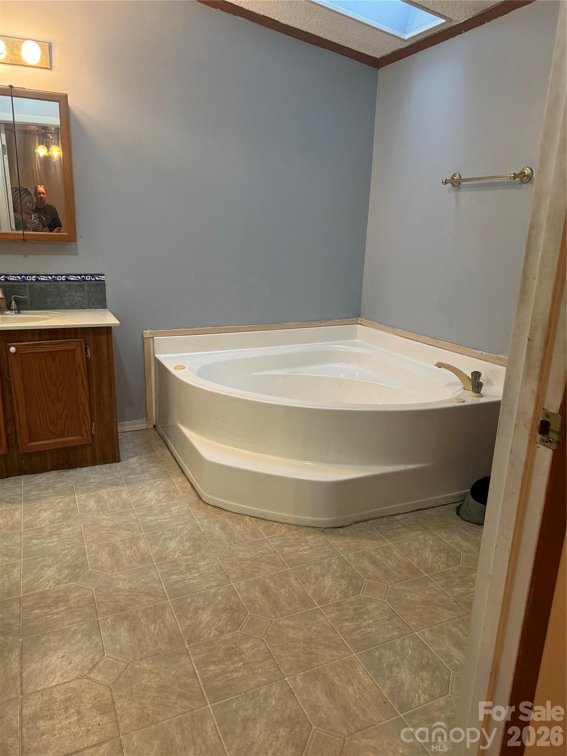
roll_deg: -1.8
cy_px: 378
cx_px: 284
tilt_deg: -14.6
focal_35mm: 24
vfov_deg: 71.6
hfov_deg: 56.8
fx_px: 524
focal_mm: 6.76
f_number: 1.78
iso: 200
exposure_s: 1/60
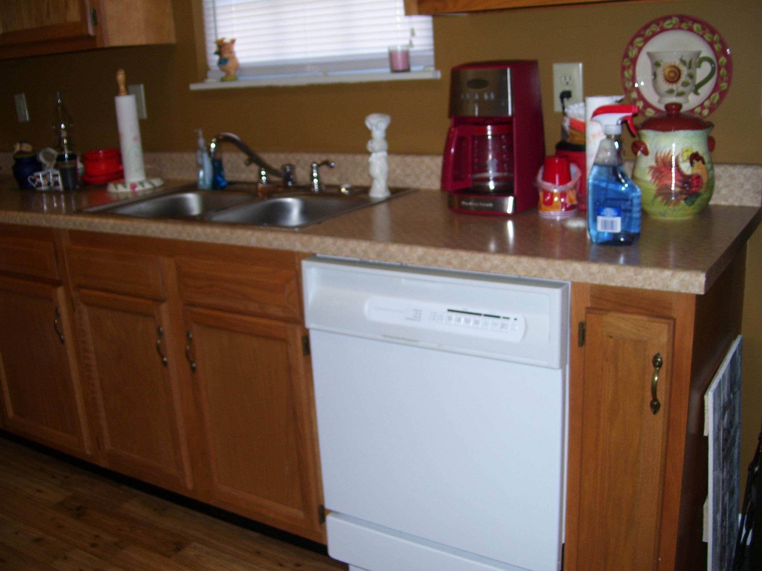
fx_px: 814
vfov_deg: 38.7
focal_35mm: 37
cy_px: 286
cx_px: 381
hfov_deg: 50.1
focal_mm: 6
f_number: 2.7
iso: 80
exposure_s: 1/60
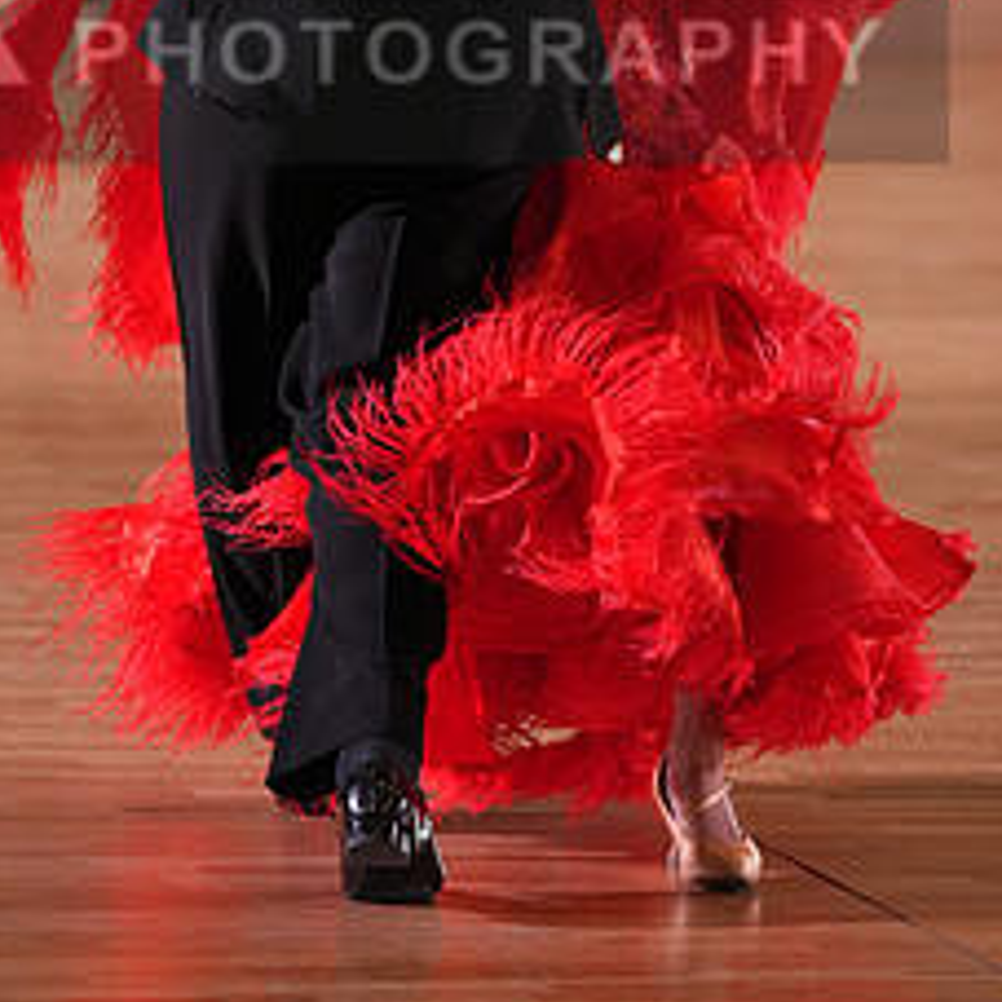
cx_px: 342
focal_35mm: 313
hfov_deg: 5.6
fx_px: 10250
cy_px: 18
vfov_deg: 5.6
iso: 1600
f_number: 2.8
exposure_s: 1/500
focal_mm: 144
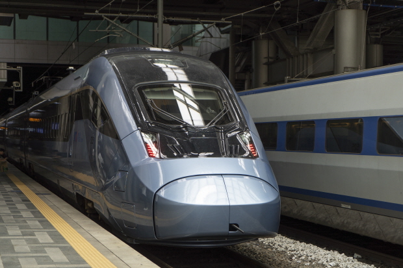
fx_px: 783
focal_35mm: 70
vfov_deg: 19.4
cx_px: 202
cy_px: 134
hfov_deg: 28.9
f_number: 4
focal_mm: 70
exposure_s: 1/160
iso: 100
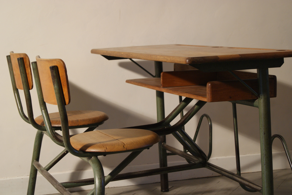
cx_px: 146
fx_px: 670
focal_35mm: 82
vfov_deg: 16.6
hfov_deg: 24.6
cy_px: 98
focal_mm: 55
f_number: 5.6
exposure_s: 1/15
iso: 400
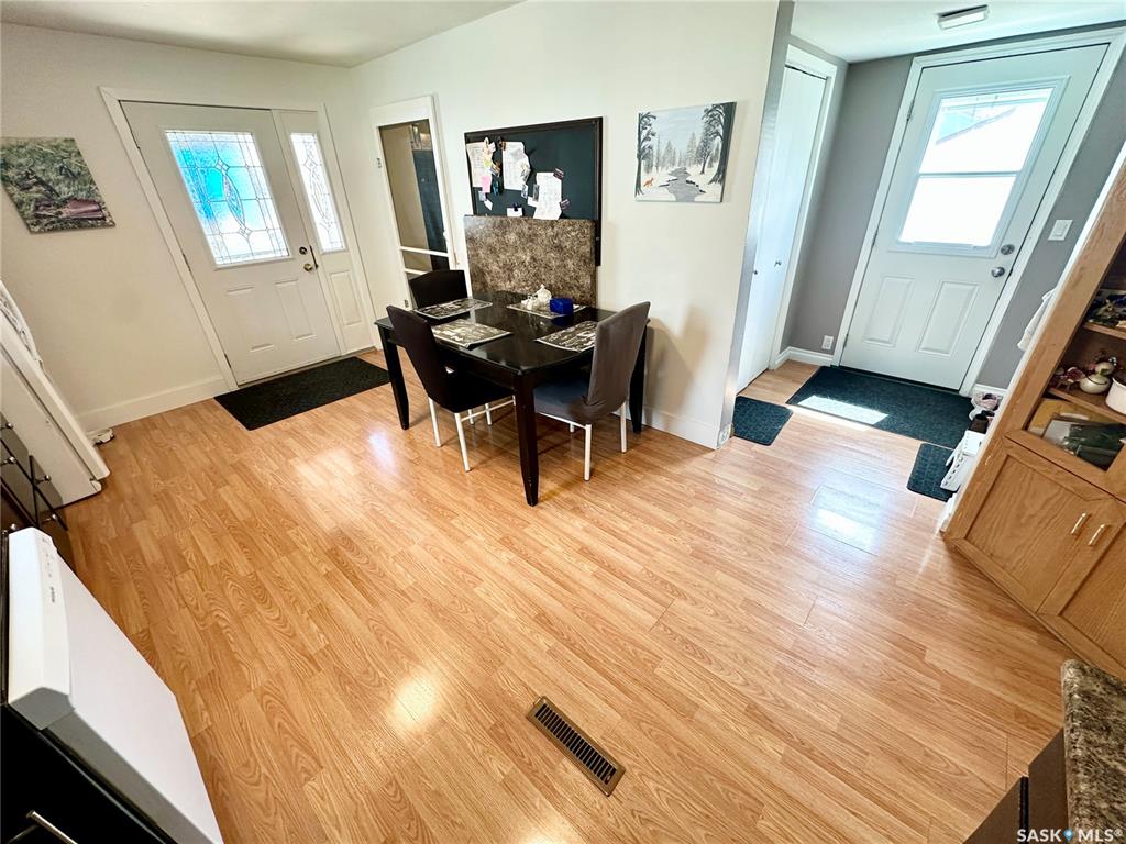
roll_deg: +2.1
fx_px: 455
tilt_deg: -29.1
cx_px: 563
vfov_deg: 85.7
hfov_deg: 102.1
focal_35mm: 14
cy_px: 422
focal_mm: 2.22
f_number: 2.2
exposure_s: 1/60
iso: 160
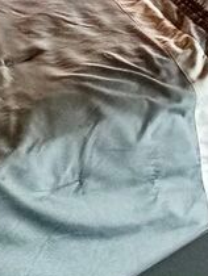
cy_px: -251
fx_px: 640
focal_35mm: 80
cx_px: 583
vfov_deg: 18.1
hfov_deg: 12.0
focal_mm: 2.22
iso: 200
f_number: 2.2
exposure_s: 1/99
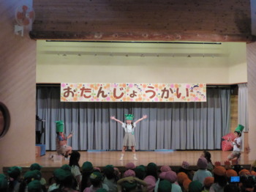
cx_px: 128
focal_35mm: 53
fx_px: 392
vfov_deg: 27.5
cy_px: 96
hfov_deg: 36.2
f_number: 4.7
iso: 1600
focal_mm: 9.1
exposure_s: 1/80
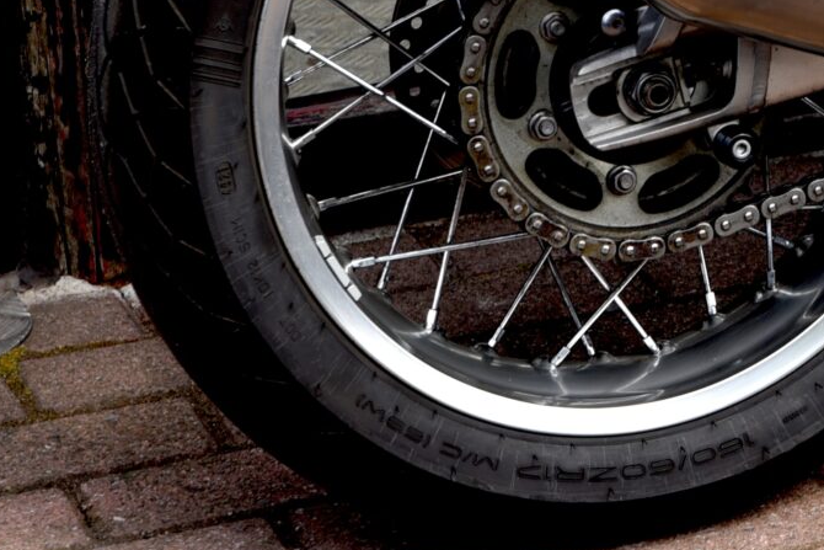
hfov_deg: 8.4
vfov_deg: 5.7
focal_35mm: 237
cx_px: 1384
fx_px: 5425
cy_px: -359
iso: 100
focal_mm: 62
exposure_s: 1/125
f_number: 5.6
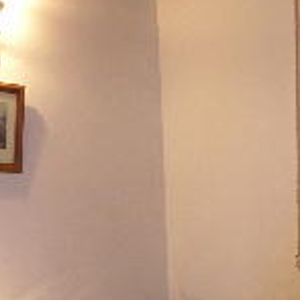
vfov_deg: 19.6
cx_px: 158
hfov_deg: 19.9
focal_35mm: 87
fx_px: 853
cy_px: 265
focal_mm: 8
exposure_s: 1/20.5
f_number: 2.8
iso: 200
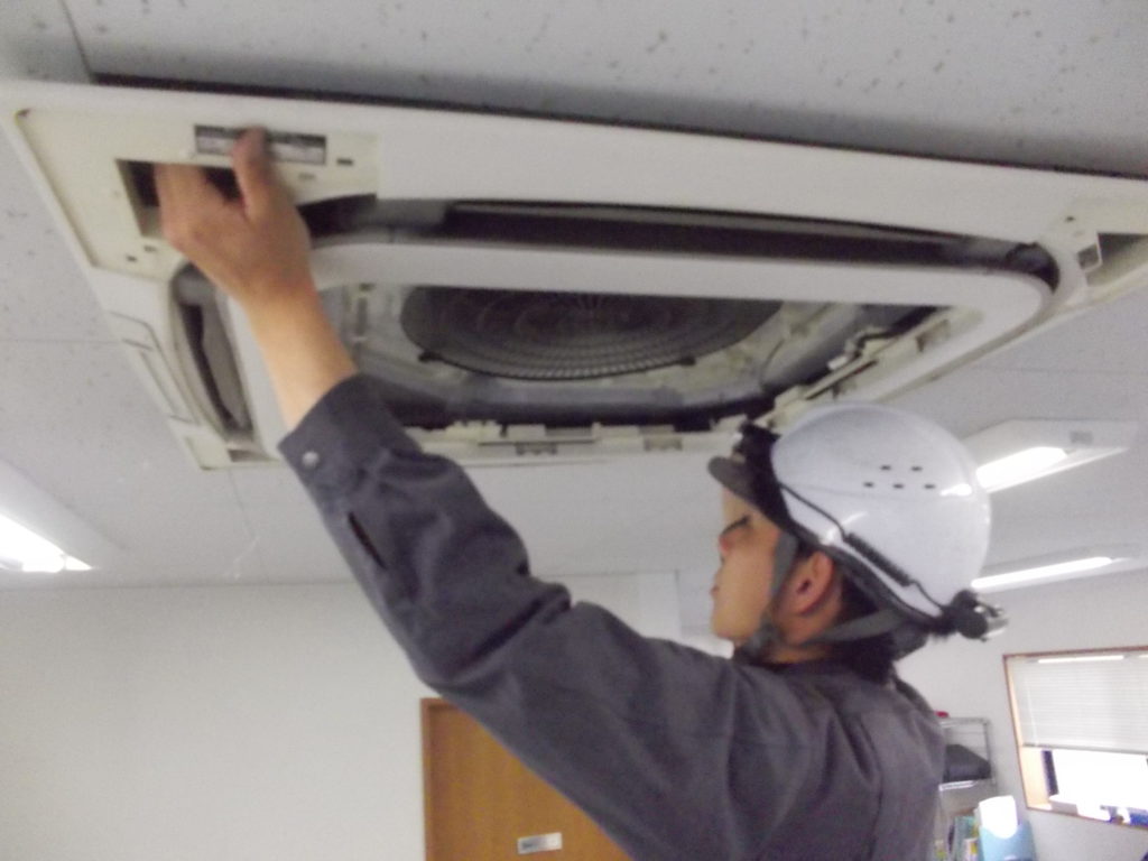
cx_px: 574
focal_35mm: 29
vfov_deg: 48.2
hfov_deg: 61.7
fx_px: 962
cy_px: 430
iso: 800
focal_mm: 4.1
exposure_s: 1/80
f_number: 3.3
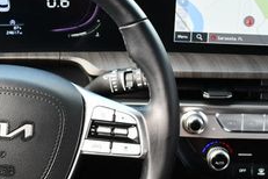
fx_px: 826
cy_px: 113
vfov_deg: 12.3
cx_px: 108
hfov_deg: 18.4
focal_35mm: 111
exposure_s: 1/250
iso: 500
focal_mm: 20
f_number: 3.8
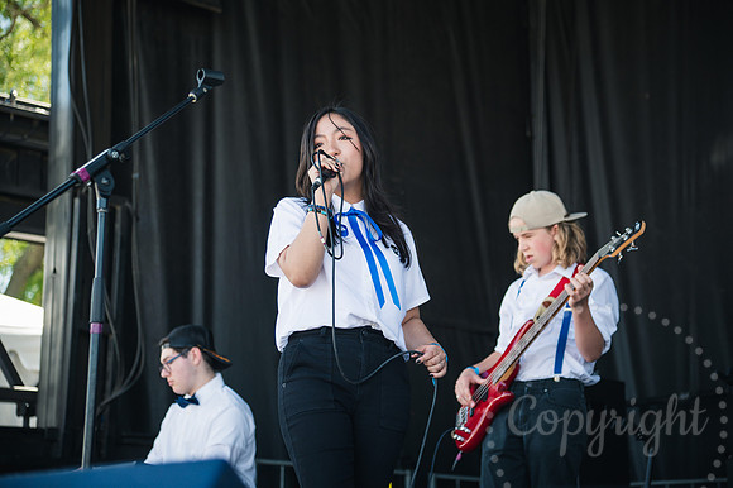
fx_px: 1587
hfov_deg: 26.0
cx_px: 366
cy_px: 244
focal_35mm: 78
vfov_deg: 17.5
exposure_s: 1/400
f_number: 4
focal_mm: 78
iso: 250
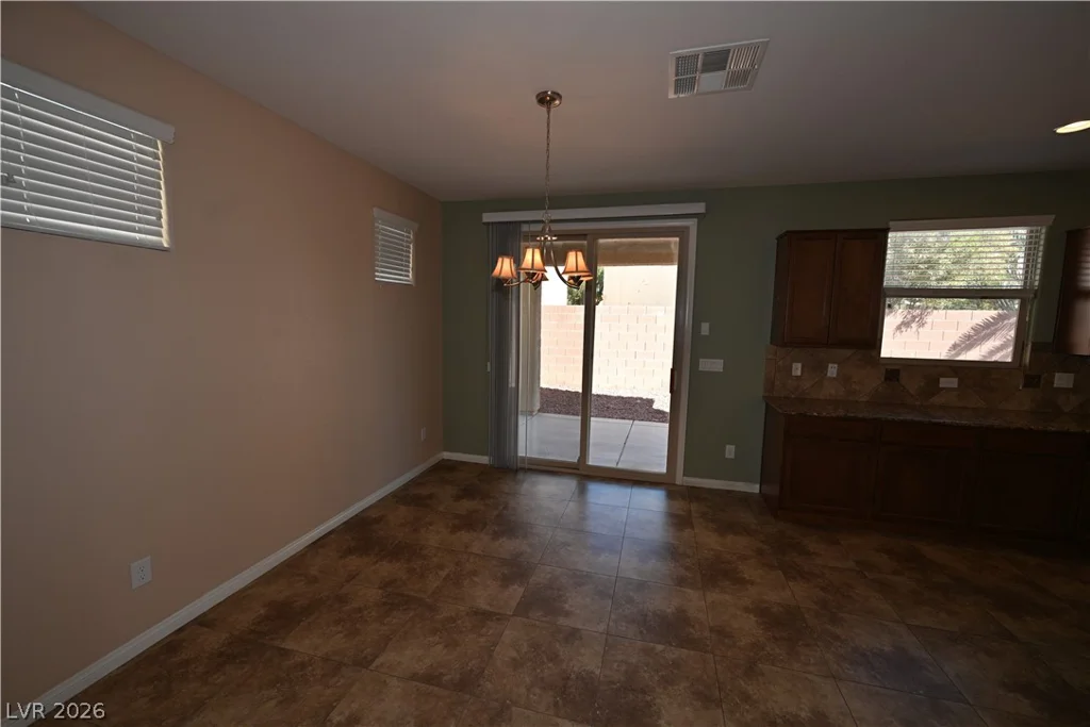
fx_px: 424
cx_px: 545
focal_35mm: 14
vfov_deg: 81.2
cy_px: 364
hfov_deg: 104.2
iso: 200
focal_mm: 14
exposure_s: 1/100
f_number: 5
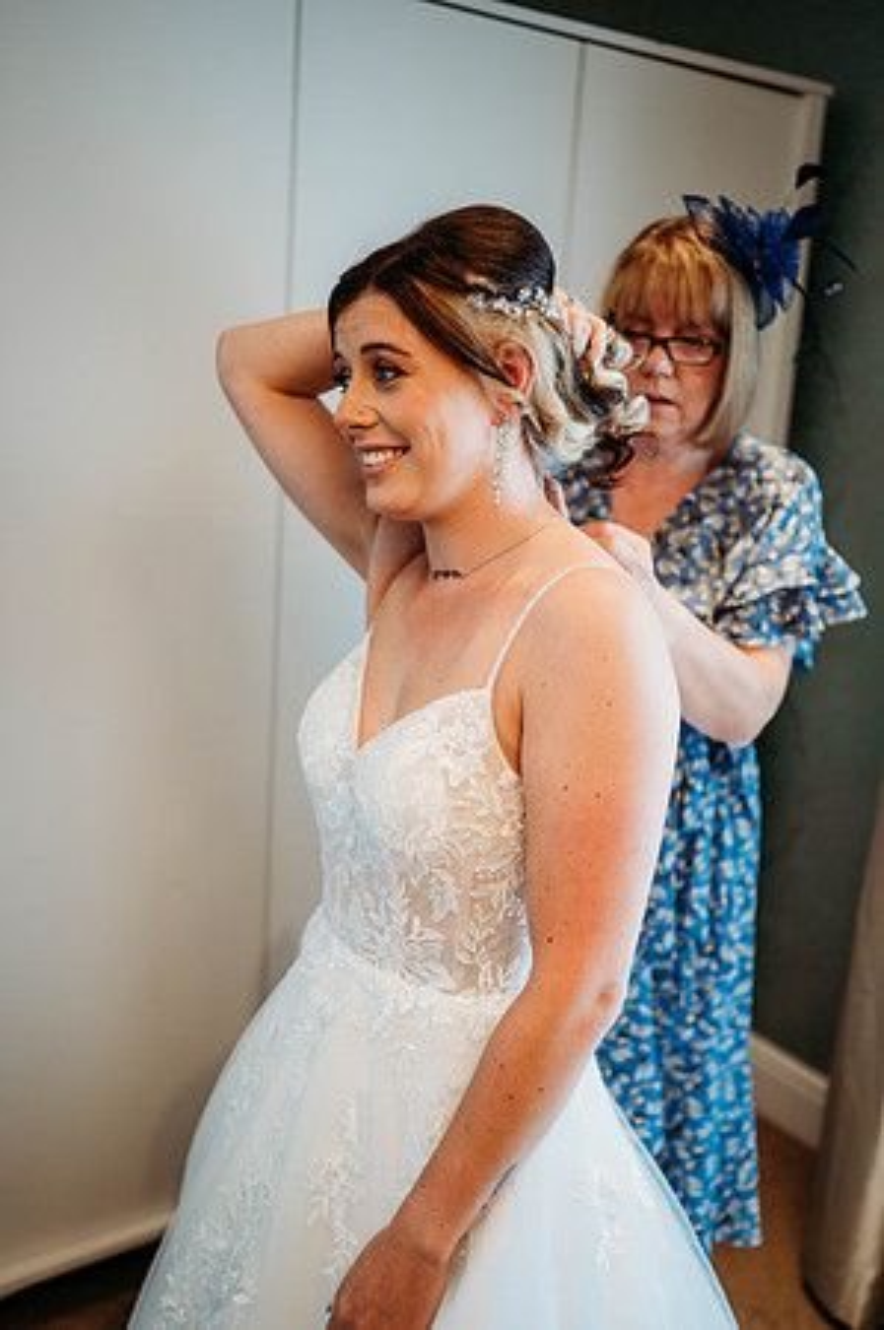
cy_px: 665
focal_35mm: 35
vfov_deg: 54.5
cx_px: 442
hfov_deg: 37.8
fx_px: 1292
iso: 400
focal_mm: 35
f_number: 1.8
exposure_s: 1/250
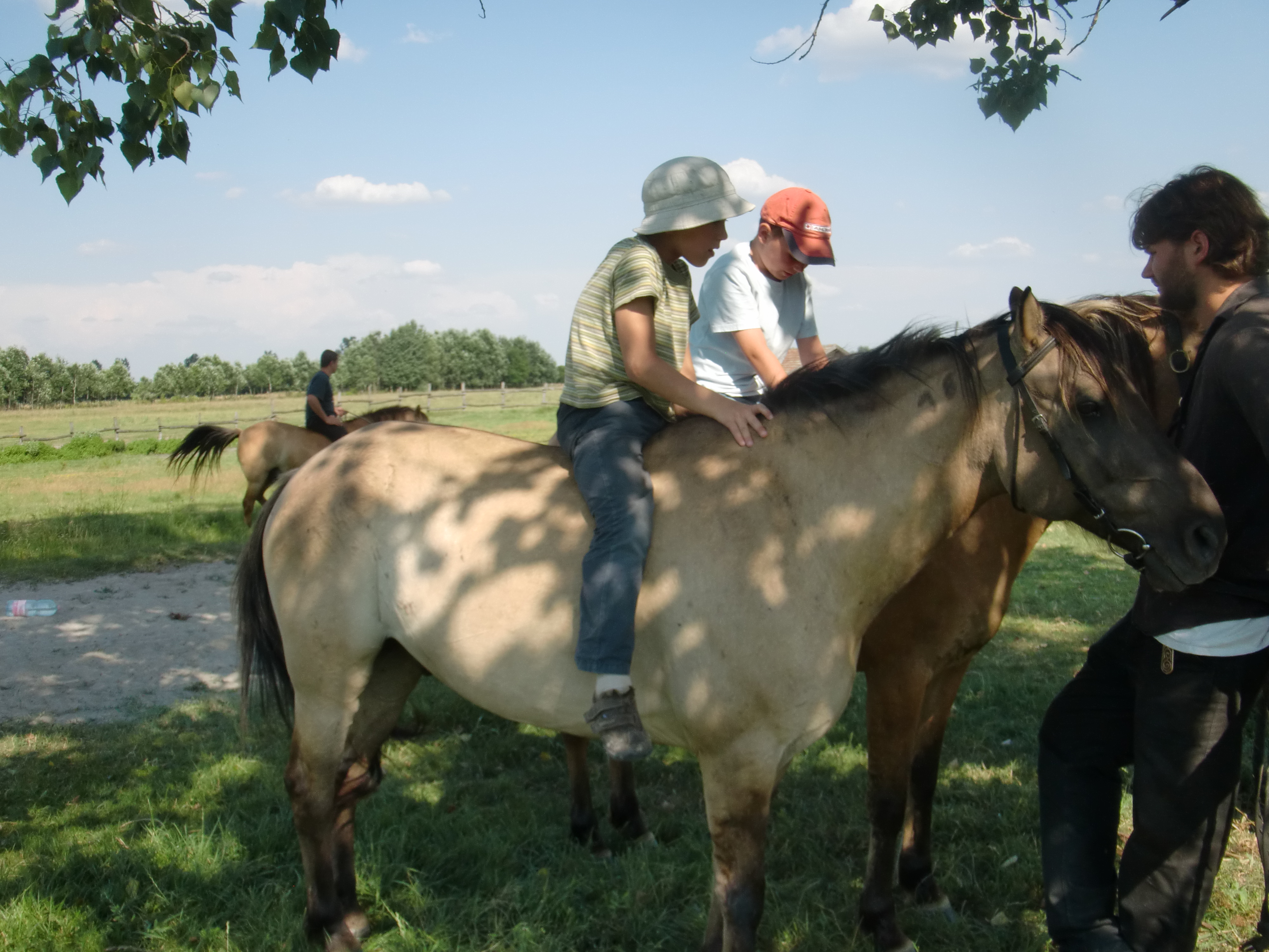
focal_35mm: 38
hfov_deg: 49.0
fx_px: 1393
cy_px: 476
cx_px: 634
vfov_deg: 37.7
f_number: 3.9
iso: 64
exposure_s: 1/400
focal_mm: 6.66
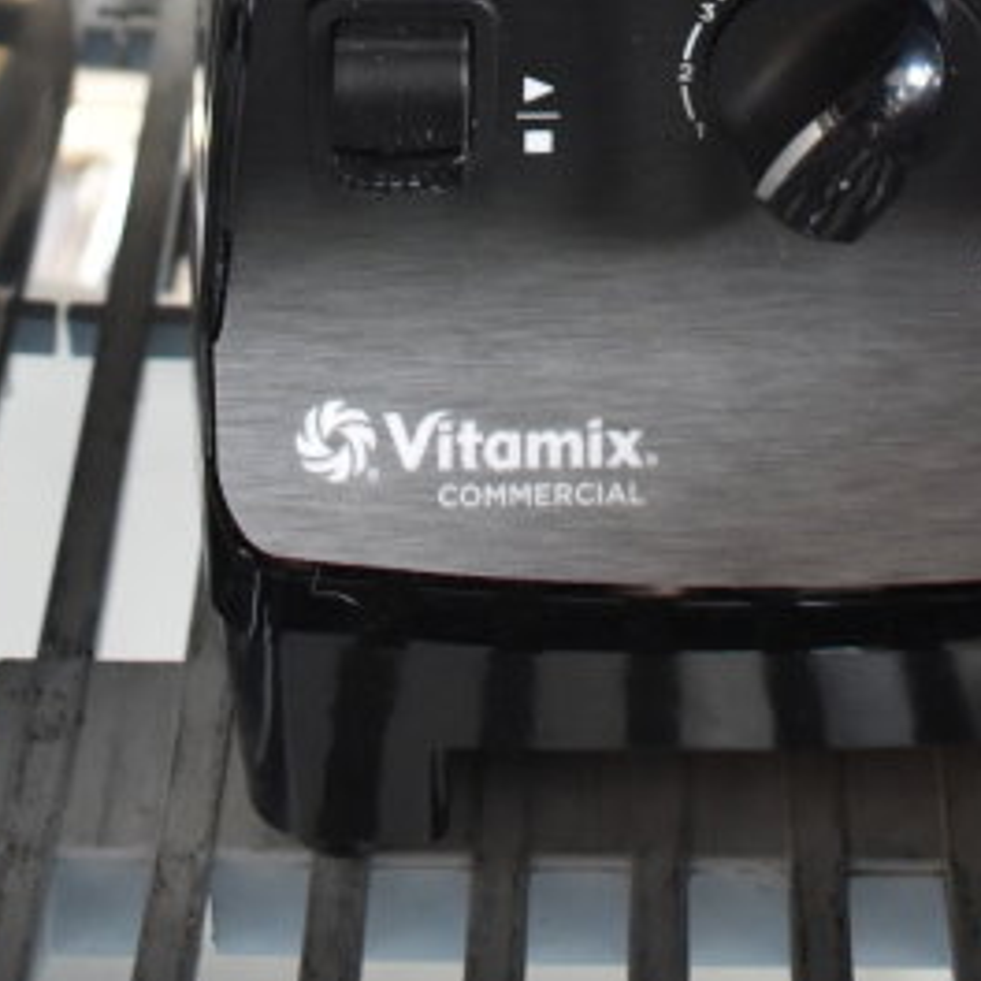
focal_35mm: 101
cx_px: 725
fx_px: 3253
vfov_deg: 15.5
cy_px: -593
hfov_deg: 17.1
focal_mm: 23
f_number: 3.8
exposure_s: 1/40
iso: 1000
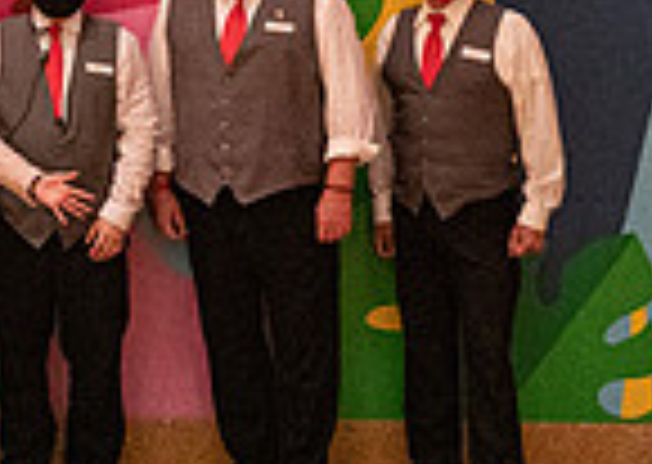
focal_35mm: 170
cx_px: -118
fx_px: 3142
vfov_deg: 8.3
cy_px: -201
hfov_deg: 11.6
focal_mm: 40
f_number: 4
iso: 4000
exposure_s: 1/200
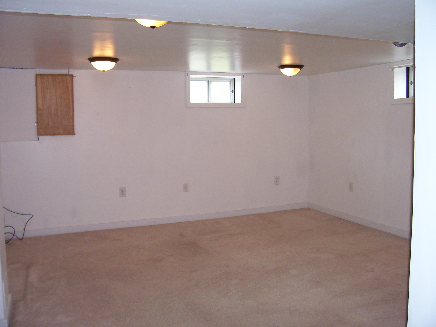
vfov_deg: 41.8
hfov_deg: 54.0
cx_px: 218
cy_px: 164
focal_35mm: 34
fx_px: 428
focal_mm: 5.6
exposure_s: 1/60
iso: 125
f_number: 2.7
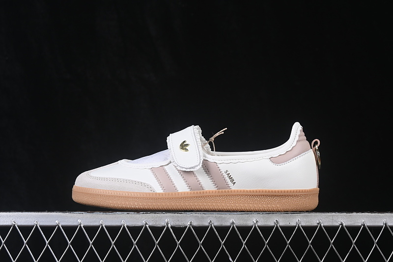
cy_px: 131
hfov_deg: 27.0
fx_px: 819
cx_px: 196
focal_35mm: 75
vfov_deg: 18.2
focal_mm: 50
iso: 160
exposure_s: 1/80
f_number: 8
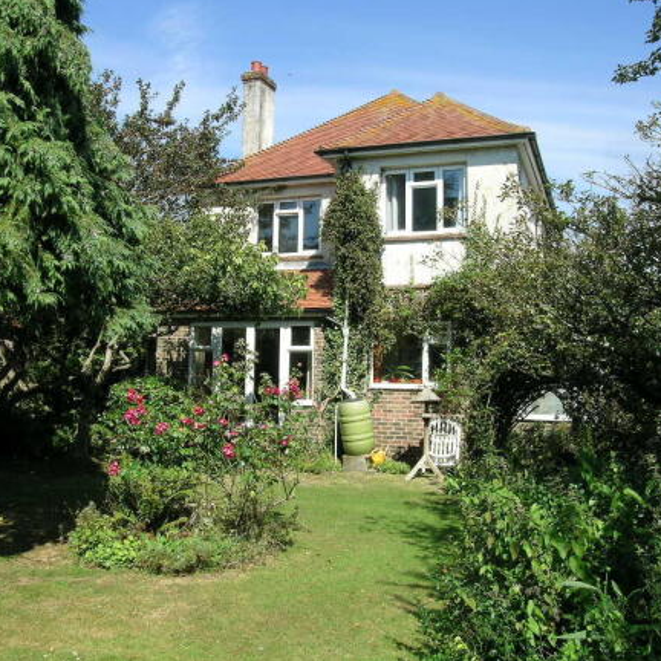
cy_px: 328
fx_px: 799
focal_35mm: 37
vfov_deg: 44.9
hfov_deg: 44.9
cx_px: 317
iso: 50
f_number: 6.5
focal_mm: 6.5
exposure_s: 1/198
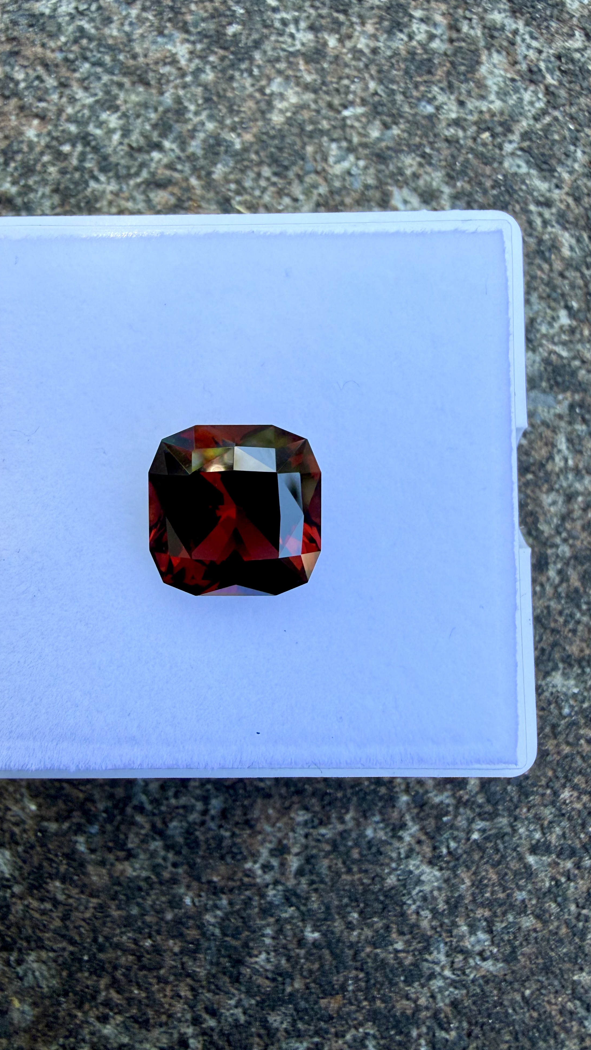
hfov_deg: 42.7
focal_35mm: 27
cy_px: 531
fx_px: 752
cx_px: 241
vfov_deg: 69.9
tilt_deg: -86.9
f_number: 2.2
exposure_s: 1/284
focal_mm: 2.22
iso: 40
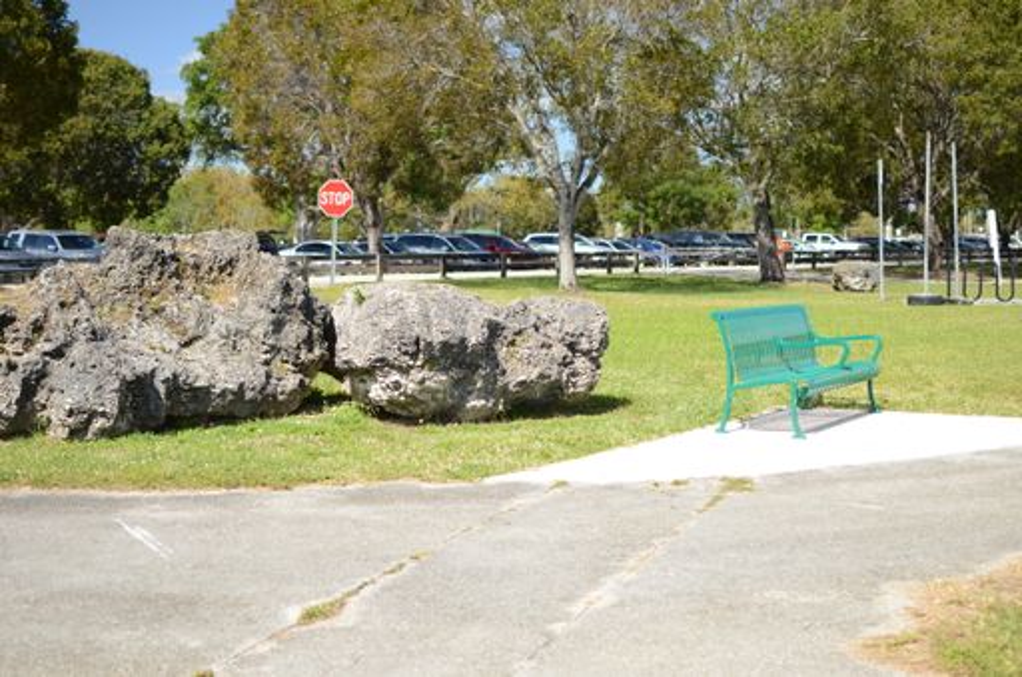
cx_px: 511
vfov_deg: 25.6
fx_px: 1487
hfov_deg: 37.9
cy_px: 338
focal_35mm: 52
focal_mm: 35
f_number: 2.8
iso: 800
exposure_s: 1/5000
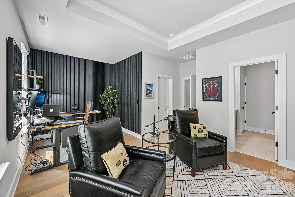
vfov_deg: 81.2
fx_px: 115
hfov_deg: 104.3
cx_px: 148
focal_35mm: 14
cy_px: 98
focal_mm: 14
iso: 180
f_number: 8
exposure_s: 1/15
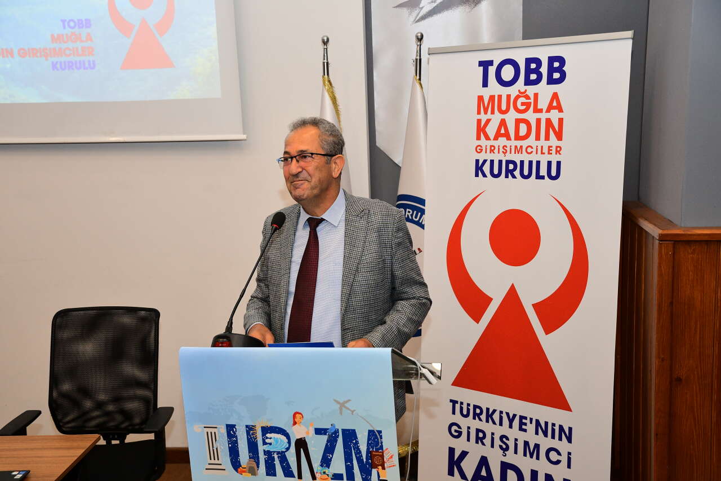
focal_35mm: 42
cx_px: 360
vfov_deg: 31.9
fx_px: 841
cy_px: 240
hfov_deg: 46.4
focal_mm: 28
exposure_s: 1/125
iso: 900
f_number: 3.5
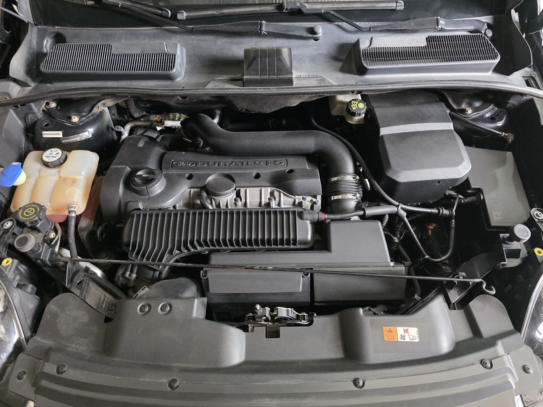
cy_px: 204
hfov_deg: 73.9
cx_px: 272
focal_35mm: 23
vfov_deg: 58.9
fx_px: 361
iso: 1250
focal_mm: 6.3
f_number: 1.7
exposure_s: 1/60
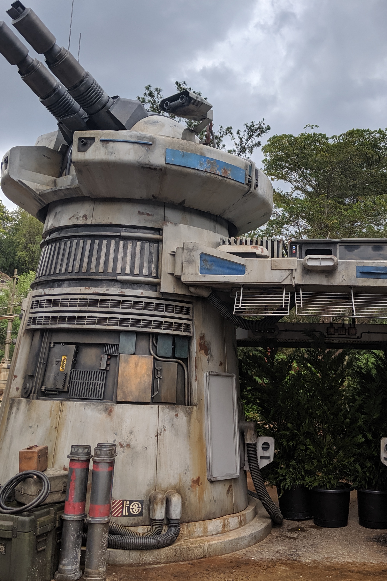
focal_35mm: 38
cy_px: 289
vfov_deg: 50.7
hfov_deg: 34.8
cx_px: 246
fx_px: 613
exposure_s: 1/1466
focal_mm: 4.44
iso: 59
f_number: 1.8
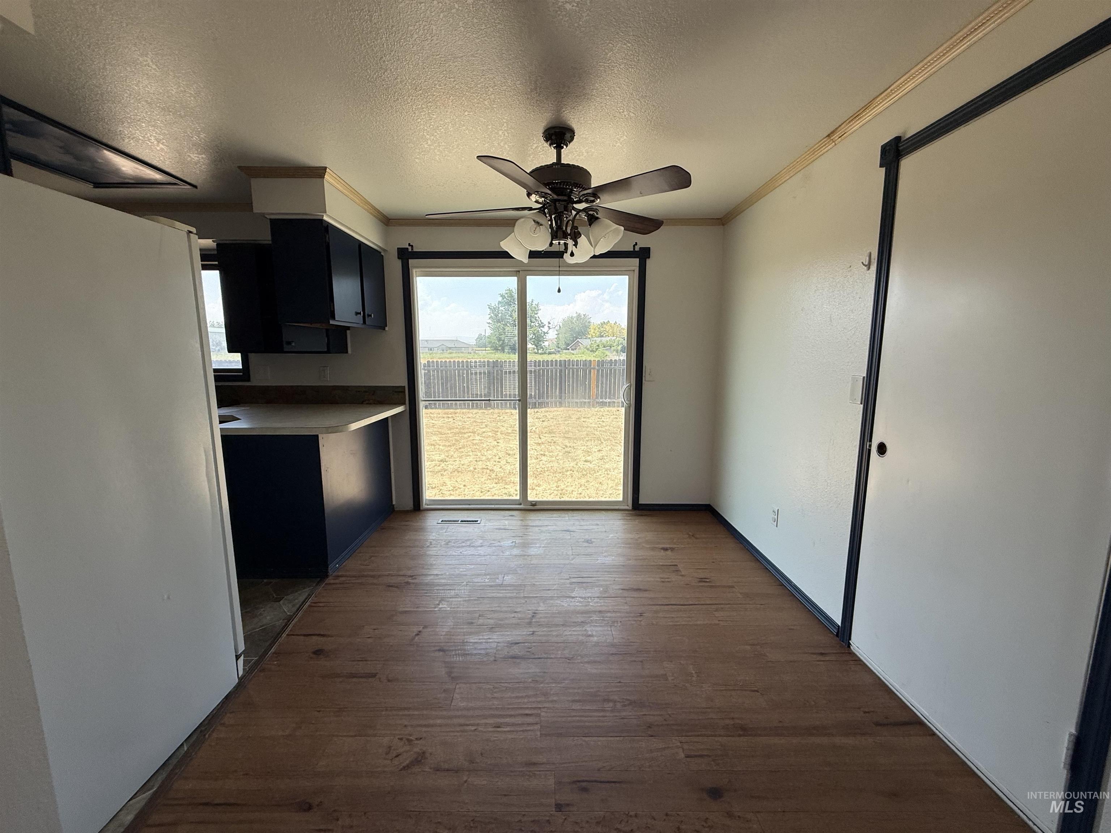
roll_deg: -0.2
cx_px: 556
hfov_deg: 102.1
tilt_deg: -8.0
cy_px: 416
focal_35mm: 14
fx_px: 449
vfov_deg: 85.7
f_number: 2.2
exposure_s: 1/455
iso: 50
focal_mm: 2.22
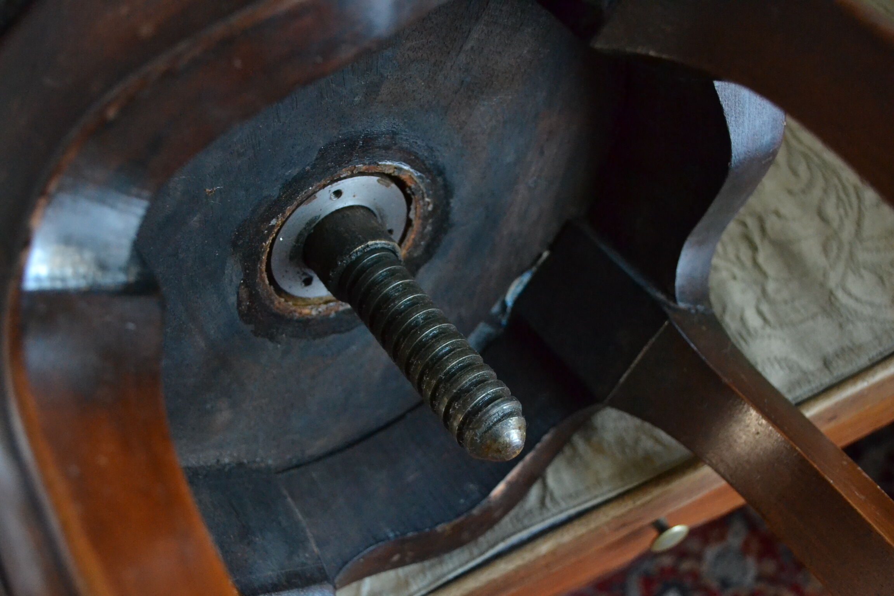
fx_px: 1043
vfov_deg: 31.9
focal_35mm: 42
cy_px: 298
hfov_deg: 46.4
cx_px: 447
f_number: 4.5
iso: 3200
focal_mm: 28
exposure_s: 1/100
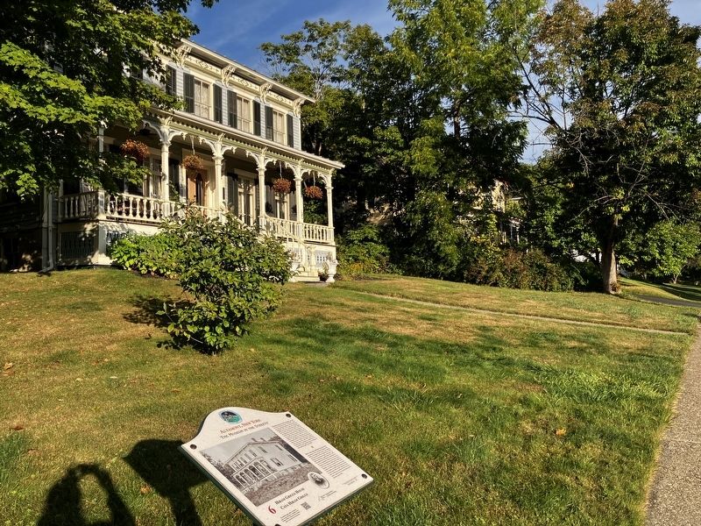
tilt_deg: +4.9
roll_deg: +2.2
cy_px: 263
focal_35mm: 28
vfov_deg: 49.7
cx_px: 350
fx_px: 567
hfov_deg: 63.4
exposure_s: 1/1012
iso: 32
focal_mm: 3.99
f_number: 1.8
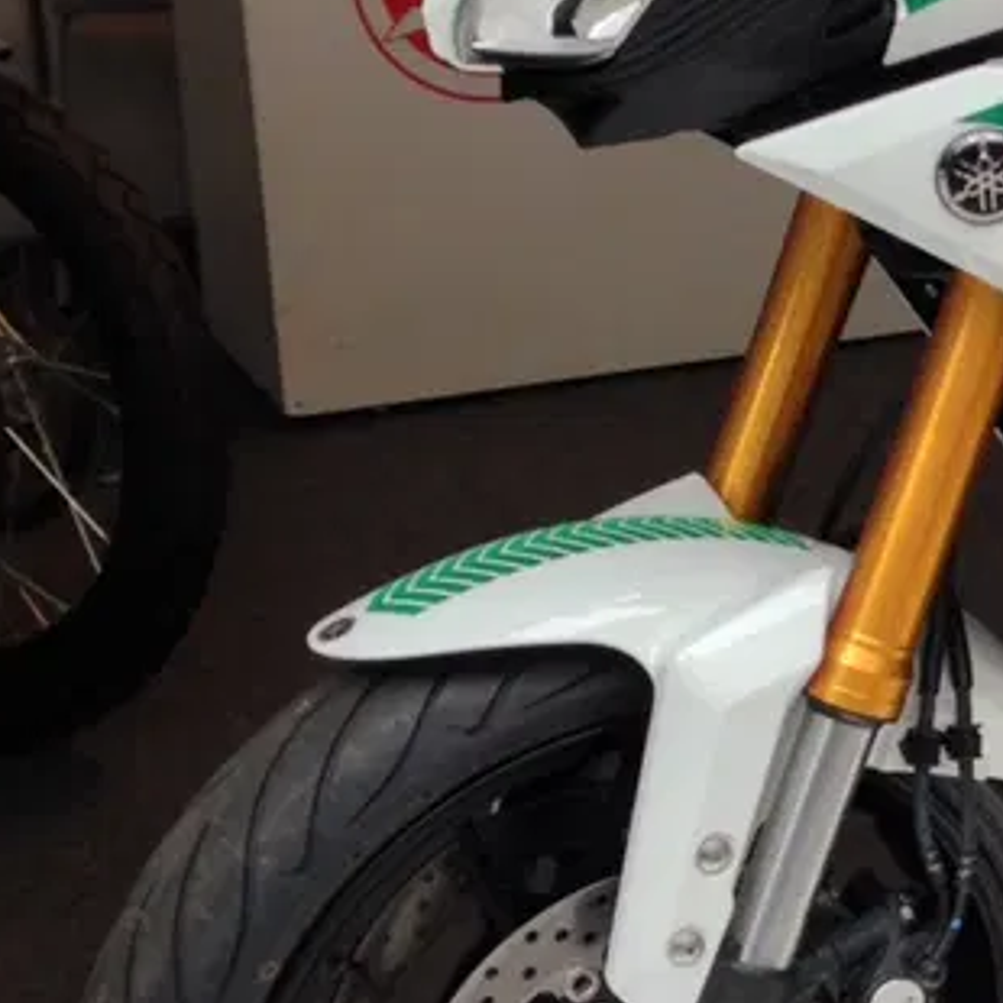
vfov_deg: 15.4
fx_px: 3704
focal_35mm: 113
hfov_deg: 14.5
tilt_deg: -18.4
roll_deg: +1.4
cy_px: 369
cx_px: 1430
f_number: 2.4
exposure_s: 1/120
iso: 64
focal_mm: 4.12
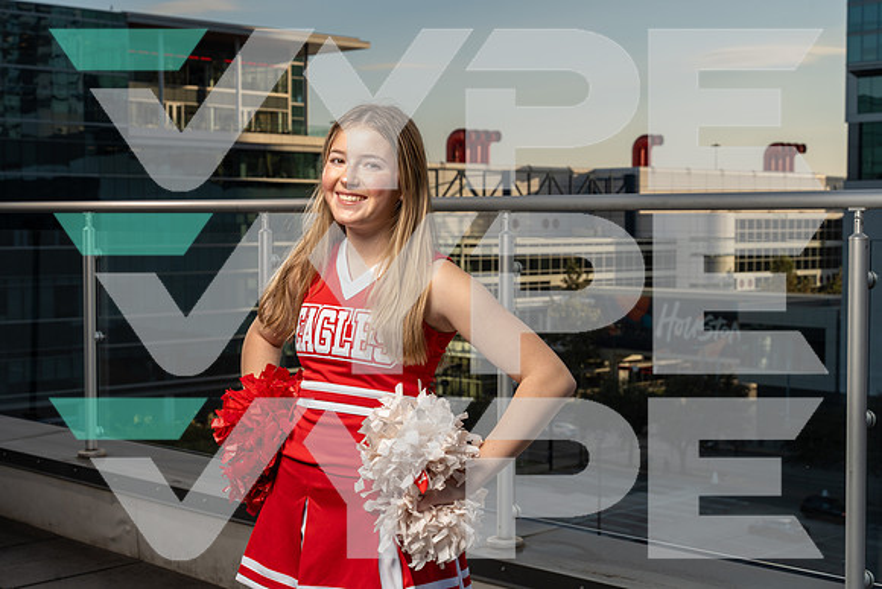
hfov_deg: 33.9
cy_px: 294
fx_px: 1446
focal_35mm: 59
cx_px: 441
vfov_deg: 23.0
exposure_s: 1/250
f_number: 9
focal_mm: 59
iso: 100
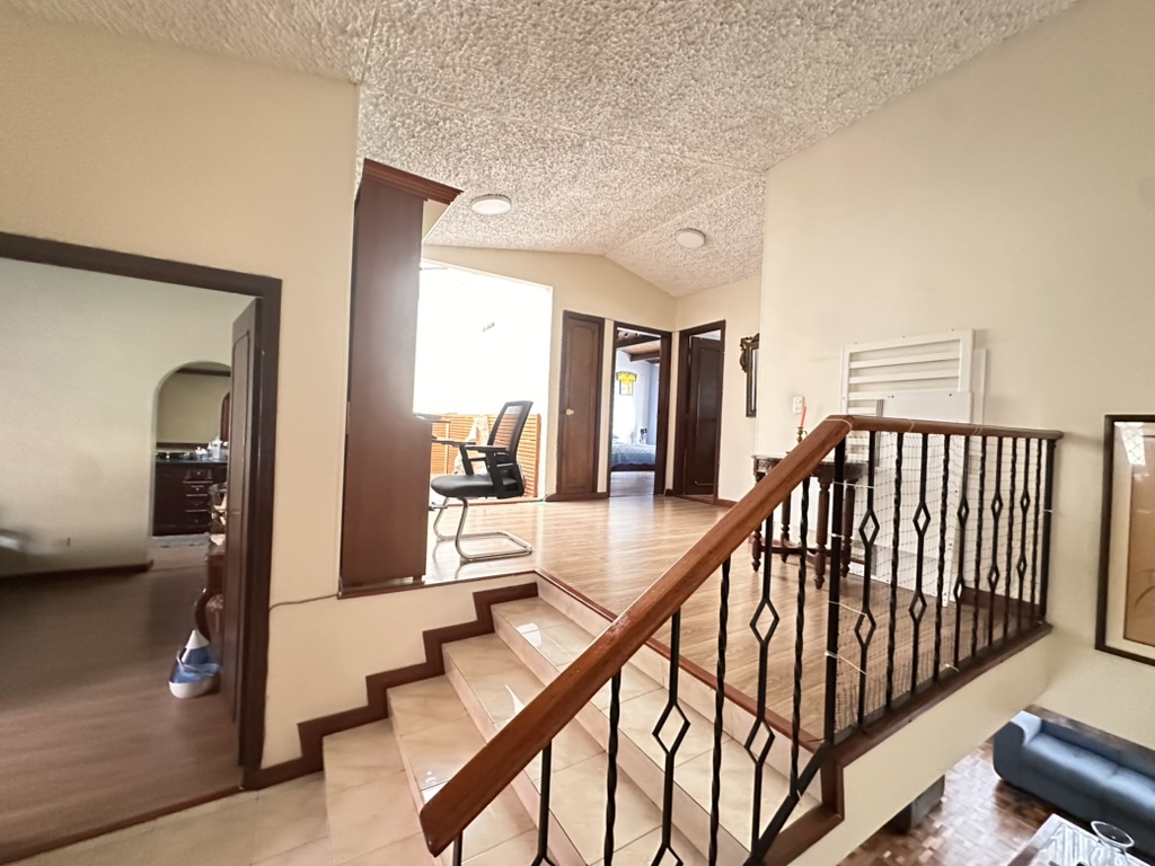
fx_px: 467
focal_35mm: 14
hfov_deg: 102.1
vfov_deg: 85.7
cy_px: 433
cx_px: 578
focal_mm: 2.22
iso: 1250
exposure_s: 1/30
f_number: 2.2
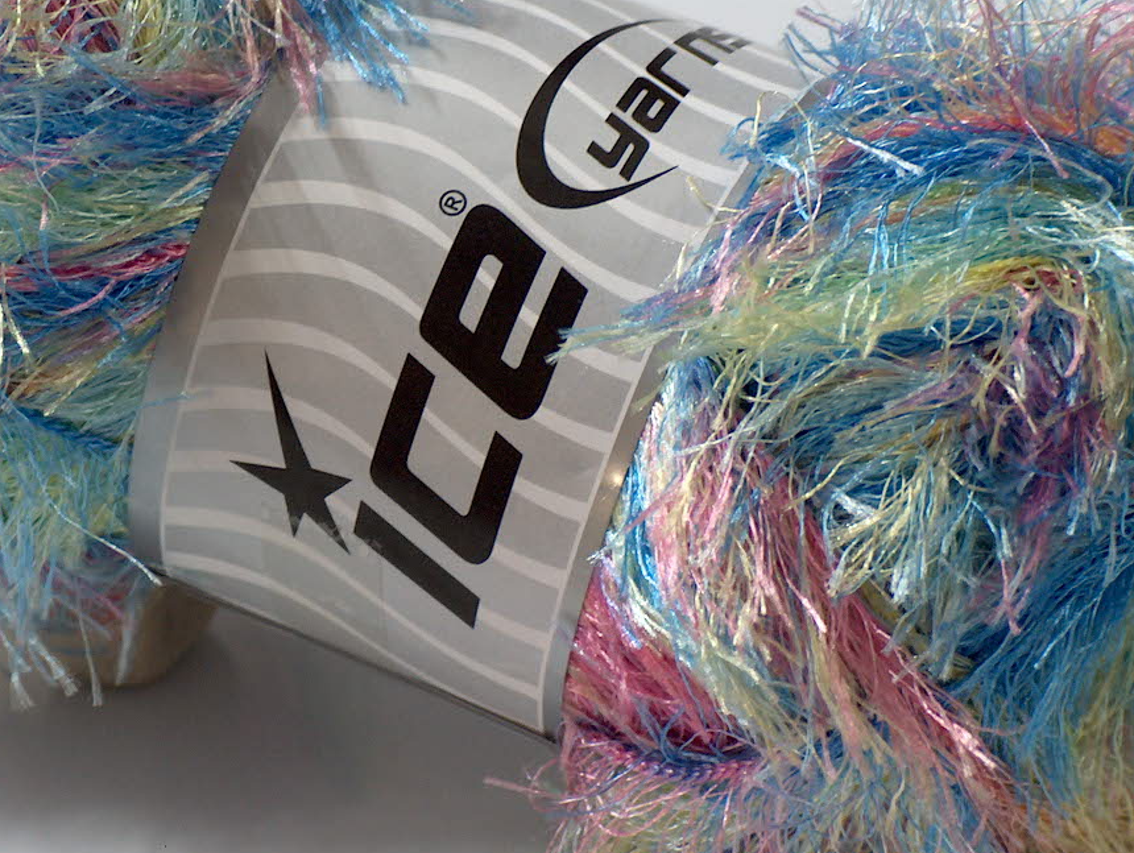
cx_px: 504
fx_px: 6723
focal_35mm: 205
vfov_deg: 7.3
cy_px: 314
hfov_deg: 9.6
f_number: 3
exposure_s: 1/3.14
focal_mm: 27.85
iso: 100
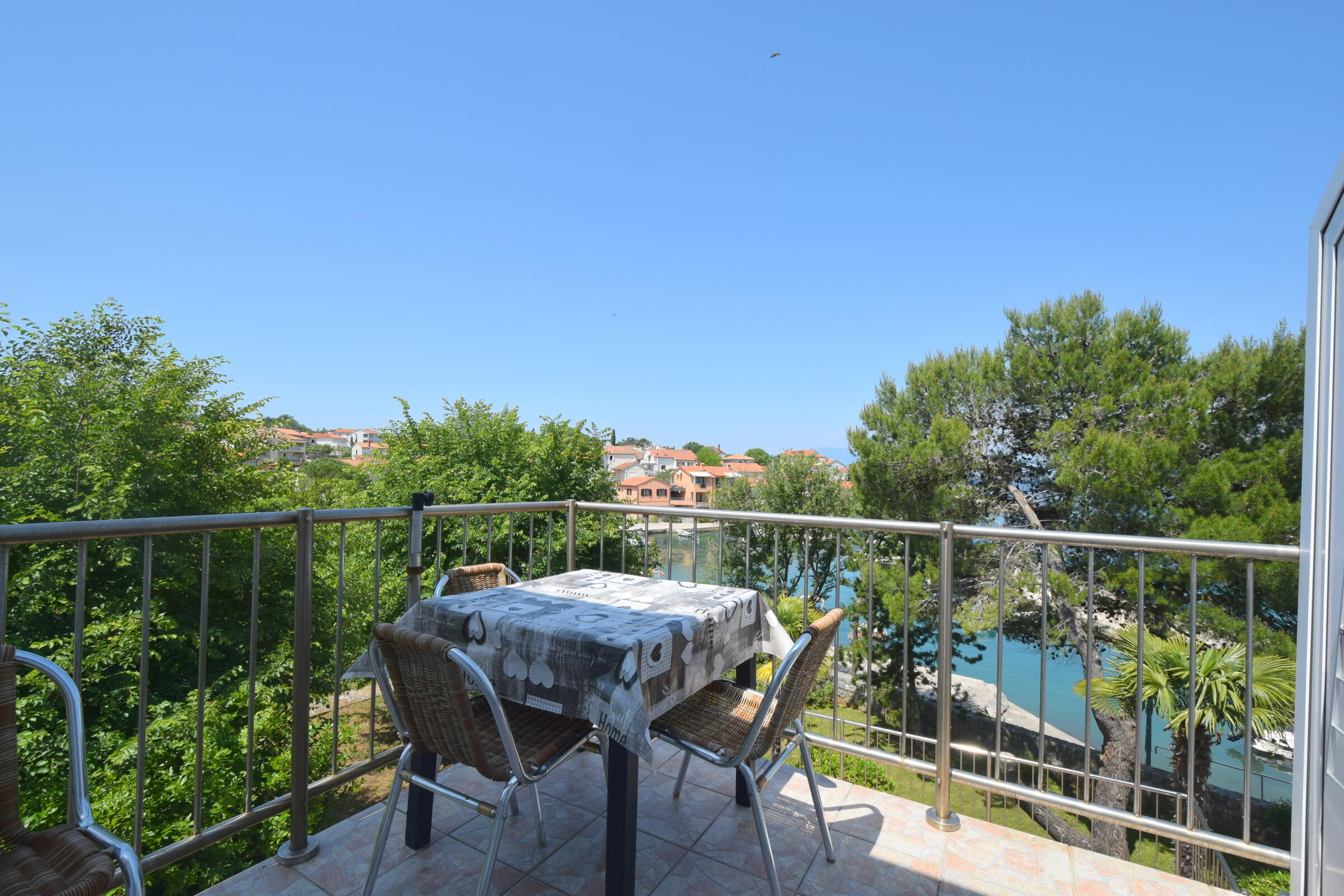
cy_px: 448
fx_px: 560
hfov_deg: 100.4
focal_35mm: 15
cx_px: 672
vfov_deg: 77.3
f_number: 10
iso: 200
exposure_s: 1/400
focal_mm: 10
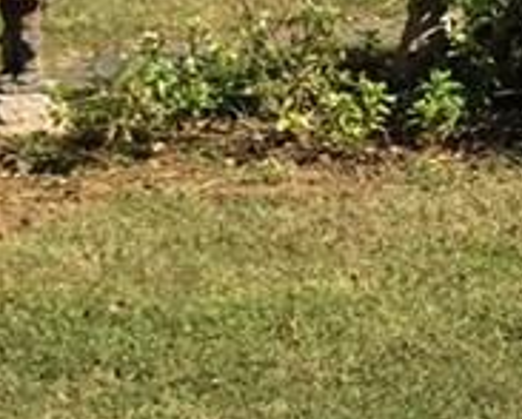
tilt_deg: +0.7
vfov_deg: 9.6
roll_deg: -1.3
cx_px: 1455
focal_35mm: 158
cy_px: -143
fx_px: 2445
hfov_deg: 9.9
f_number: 2.2
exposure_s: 1/1412
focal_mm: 4.15
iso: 32
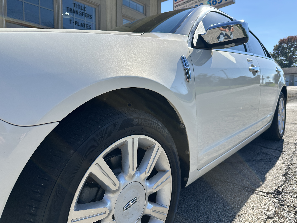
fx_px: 206
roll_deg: +0.1
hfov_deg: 71.6
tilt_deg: -3.9
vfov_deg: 56.8
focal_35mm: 24
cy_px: 112
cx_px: 148
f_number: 1.78
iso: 80
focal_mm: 6.86
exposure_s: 1/3861
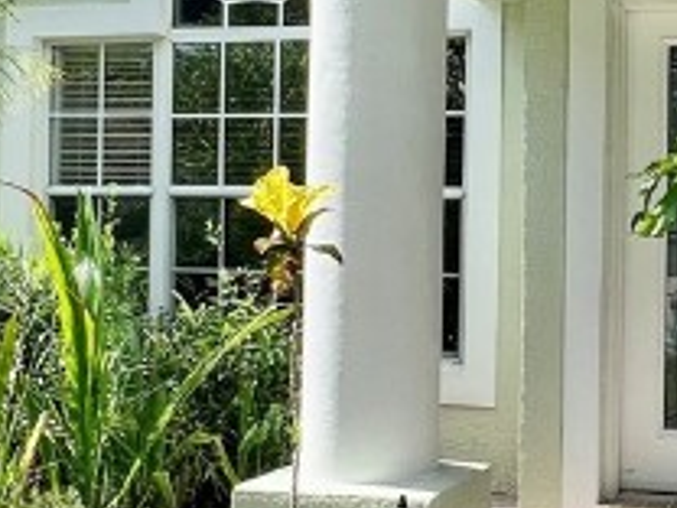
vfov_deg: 22.9
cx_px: 625
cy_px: 192
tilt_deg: +2.0
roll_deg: -0.5
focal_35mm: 64
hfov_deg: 28.9
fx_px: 1252
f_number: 1.8
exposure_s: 1/661
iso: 32
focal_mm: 1.57
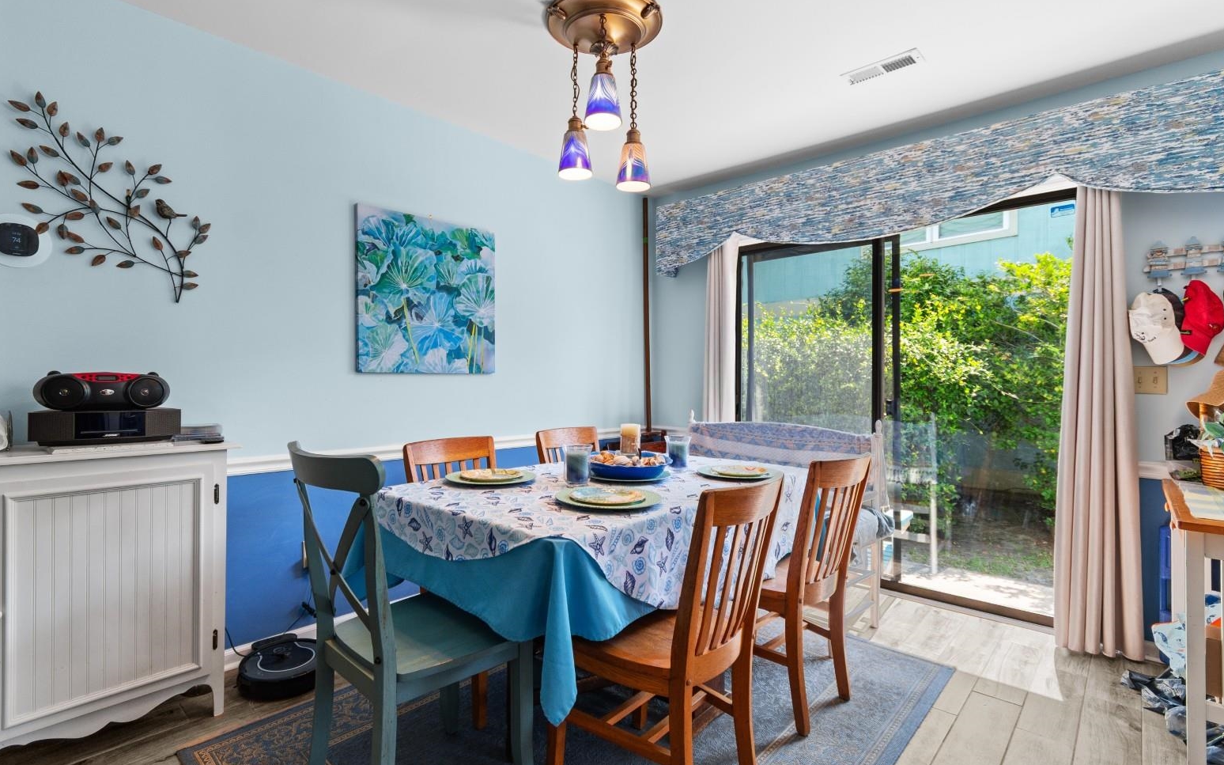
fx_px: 534
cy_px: 373
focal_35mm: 16
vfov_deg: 71.2
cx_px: 586
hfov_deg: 97.8
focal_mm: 10
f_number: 4.5
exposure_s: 1/20
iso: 100
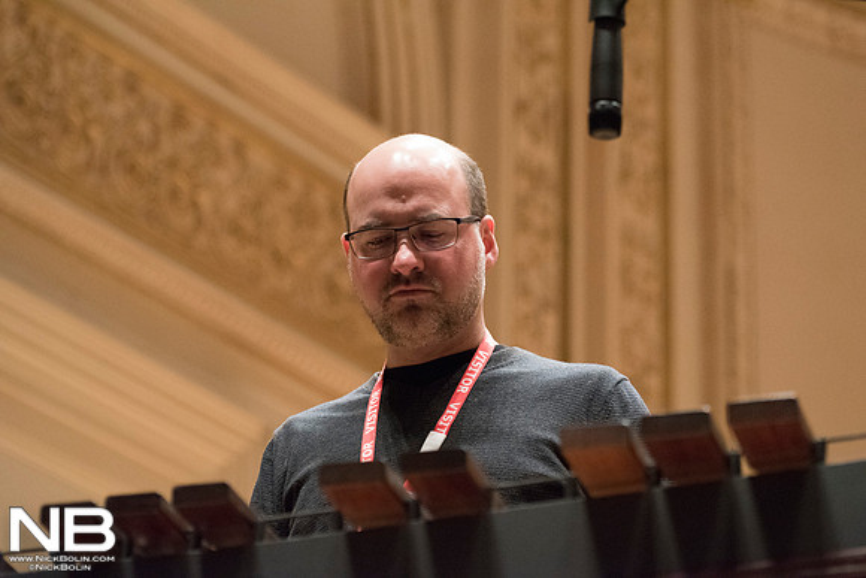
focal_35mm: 140
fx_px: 3368
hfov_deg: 14.7
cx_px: 433
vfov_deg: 9.8
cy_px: 289
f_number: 6.3
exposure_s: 1/160
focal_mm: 140
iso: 12800
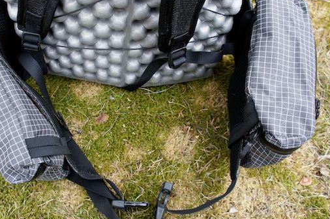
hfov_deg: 52.1
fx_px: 335
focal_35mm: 37
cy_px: 102
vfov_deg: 36.2
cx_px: 134
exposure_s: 1/60
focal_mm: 19
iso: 200
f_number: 5
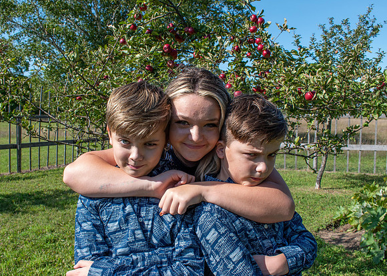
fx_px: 379
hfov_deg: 54.1
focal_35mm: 35
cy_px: 138
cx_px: 180
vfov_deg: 40.0
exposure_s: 1/320
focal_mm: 22
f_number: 9
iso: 200
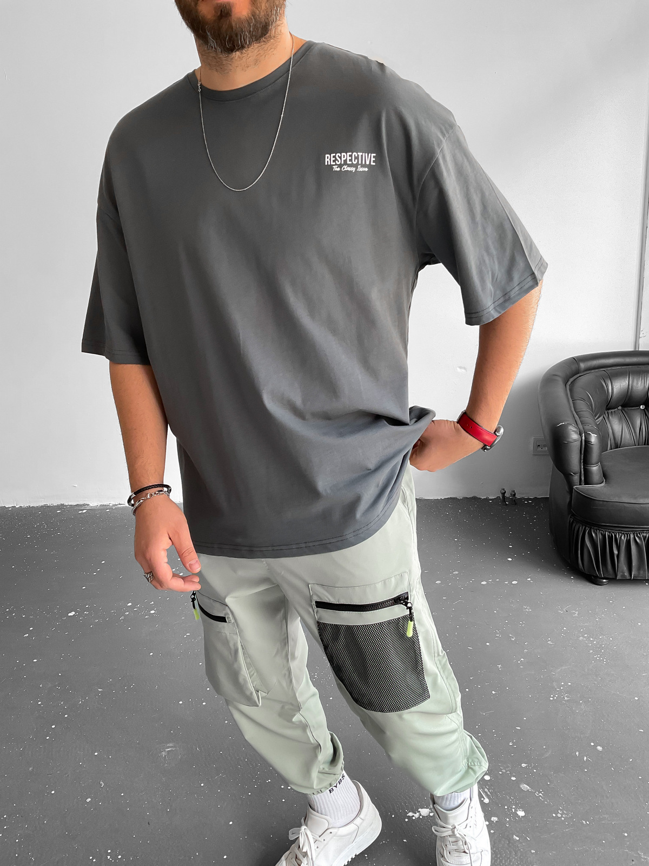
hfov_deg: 48.2
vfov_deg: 61.7
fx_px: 725
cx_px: 324
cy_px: 433
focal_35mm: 29
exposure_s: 1/120
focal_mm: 3
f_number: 1.8
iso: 32
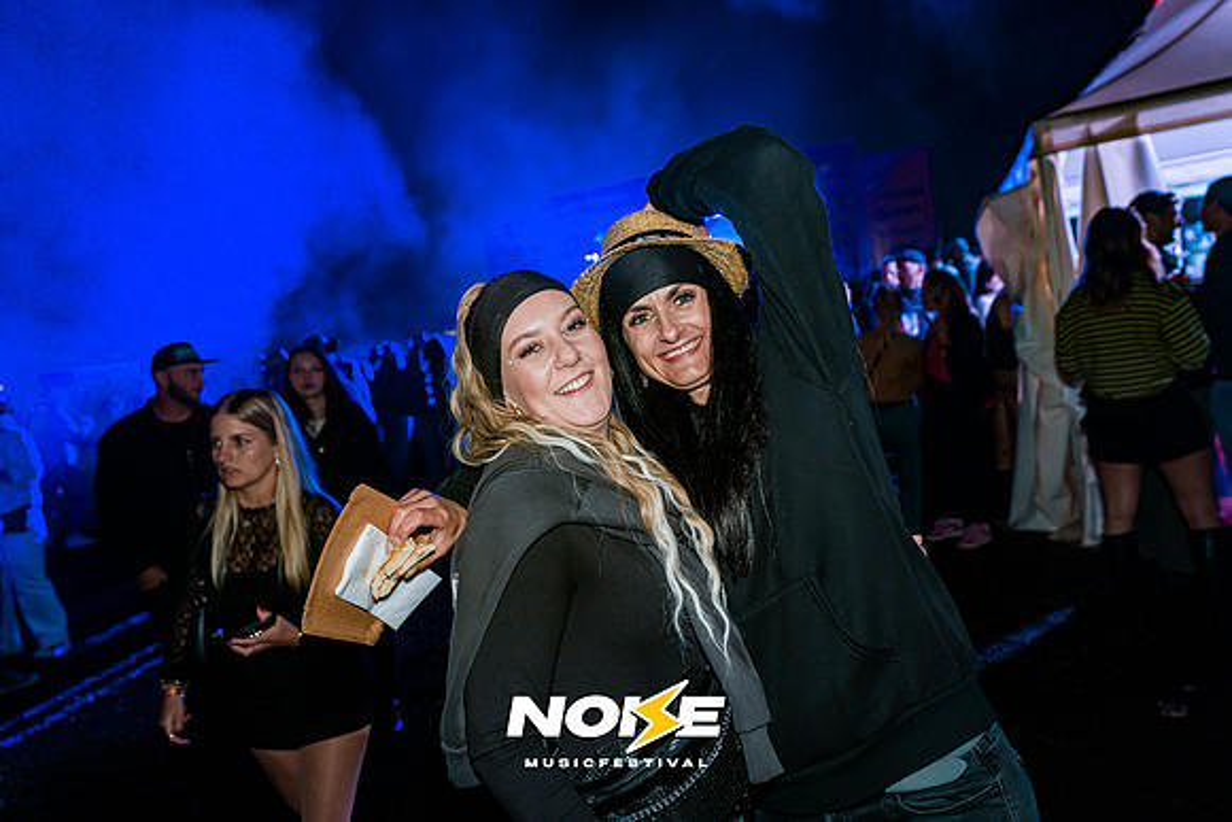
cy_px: 411
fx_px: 958
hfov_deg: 65.5
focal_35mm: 28
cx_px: 616
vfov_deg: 46.4
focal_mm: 28
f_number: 3.5
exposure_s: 1/60
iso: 1250
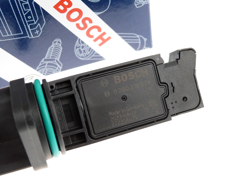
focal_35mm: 47
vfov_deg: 30.9
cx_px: 121
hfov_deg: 40.4
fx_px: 329
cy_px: 90
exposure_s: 1/125
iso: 250
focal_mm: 8.5
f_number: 3.2
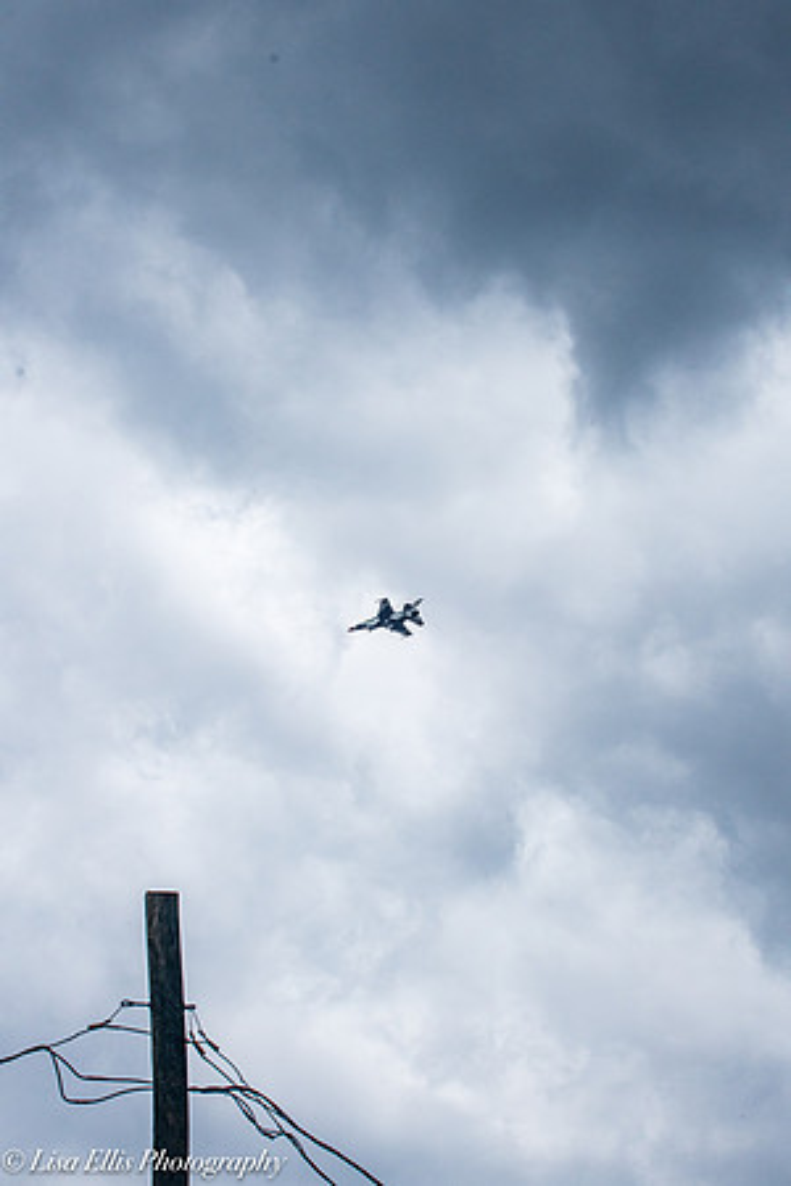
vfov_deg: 17.5
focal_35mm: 117
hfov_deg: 11.7
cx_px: 396
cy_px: 593
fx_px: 3856
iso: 1000
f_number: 16
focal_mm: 98
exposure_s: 1/1000
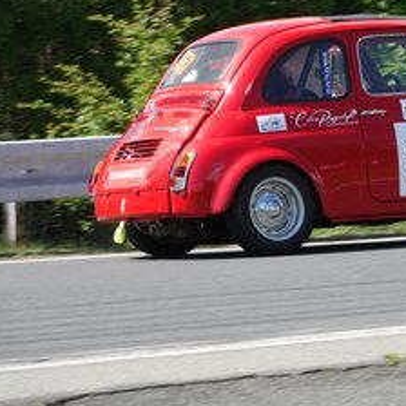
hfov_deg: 5.1
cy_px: 145
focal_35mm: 342
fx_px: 4538
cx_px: 344
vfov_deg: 5.1
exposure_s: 1/800
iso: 160
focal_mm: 73.24
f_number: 4
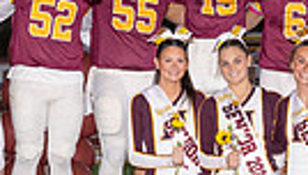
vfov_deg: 6.0
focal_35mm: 204
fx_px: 1669
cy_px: 130
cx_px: 362
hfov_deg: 10.4
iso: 1000
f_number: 4.5
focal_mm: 37
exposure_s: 1/200
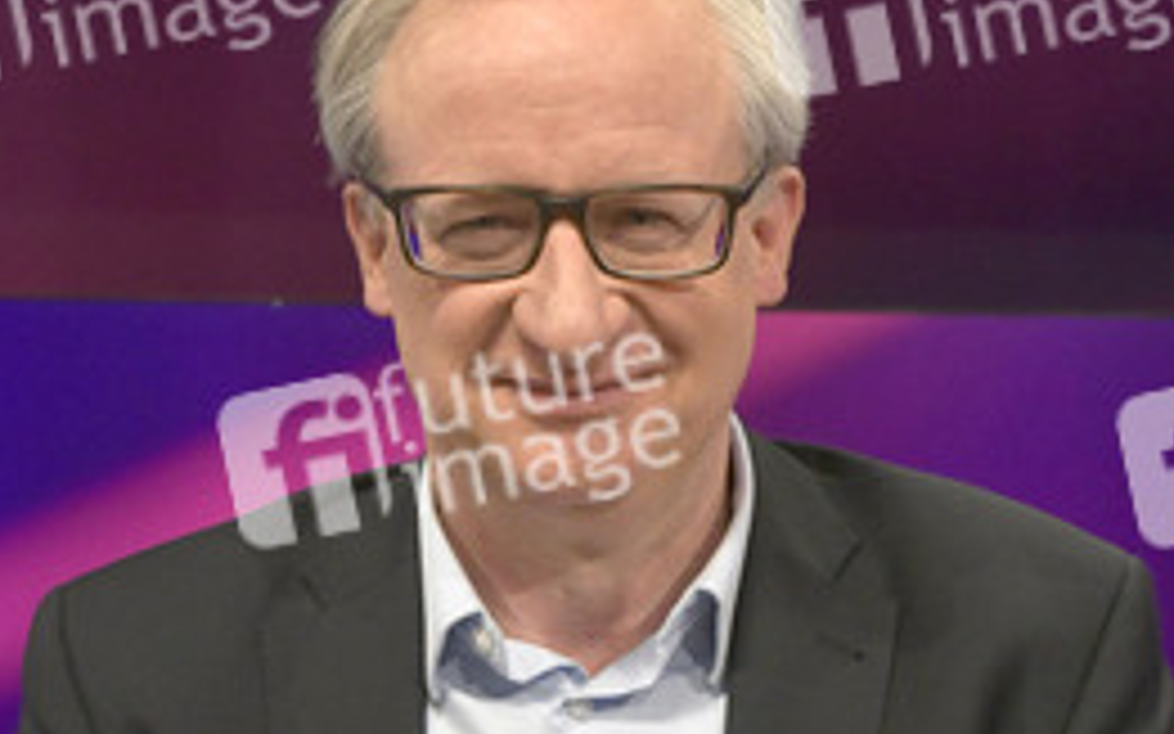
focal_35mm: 75
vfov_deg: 17.1
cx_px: 580
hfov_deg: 27.5
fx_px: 2399
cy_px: 666
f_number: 7.1
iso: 2000
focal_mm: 48
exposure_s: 1/320
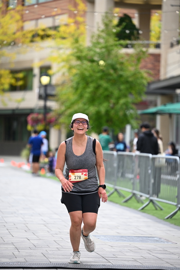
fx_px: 1049
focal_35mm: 140
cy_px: 135
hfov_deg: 9.8
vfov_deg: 14.6
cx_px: 90
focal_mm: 140
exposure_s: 1/2000
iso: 640
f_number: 2.8
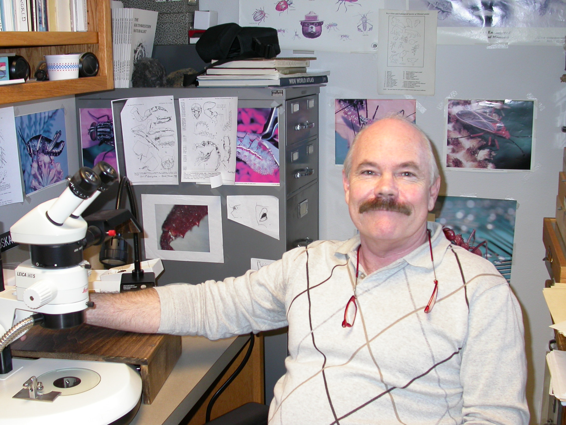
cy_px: 212
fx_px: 752
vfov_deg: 31.5
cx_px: 283
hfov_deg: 41.2
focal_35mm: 46
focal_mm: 9.6
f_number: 2.8
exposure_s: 1/30
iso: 100
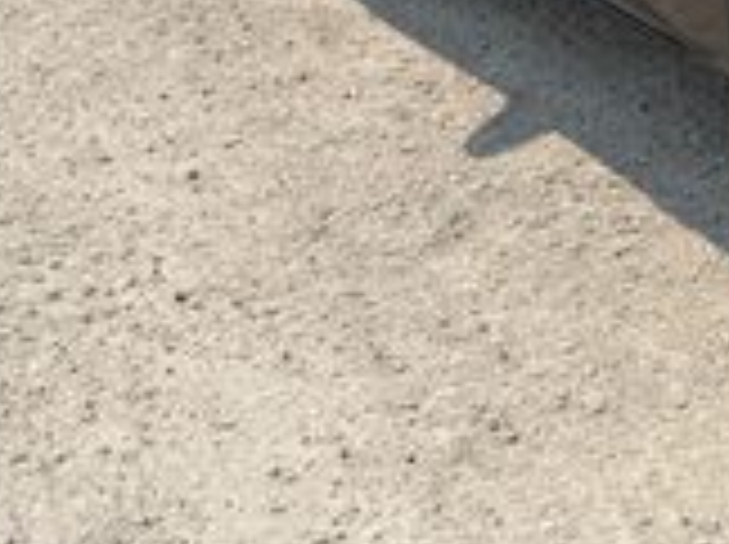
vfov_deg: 14.5
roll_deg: +1.7
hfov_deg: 18.0
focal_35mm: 95
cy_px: -279
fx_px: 1998
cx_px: 1156
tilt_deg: -9.4
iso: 80
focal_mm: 6.76
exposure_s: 1/5319
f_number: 1.78
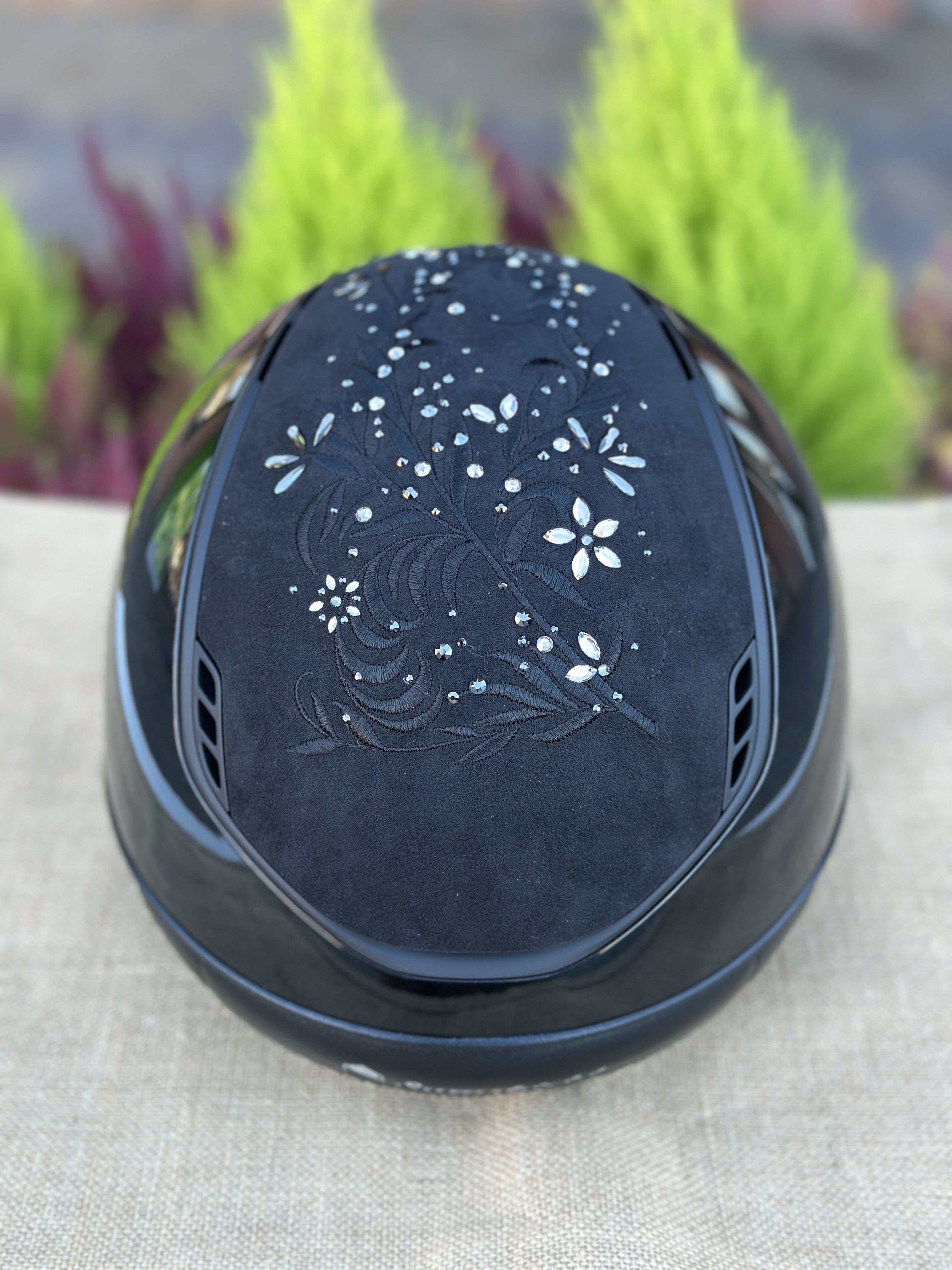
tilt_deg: -35.2
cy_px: 635
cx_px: 476
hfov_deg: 30.3
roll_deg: -0.6
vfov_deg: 39.7
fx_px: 1760
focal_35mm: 48
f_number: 1.78
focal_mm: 6.86
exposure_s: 1/121
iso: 80
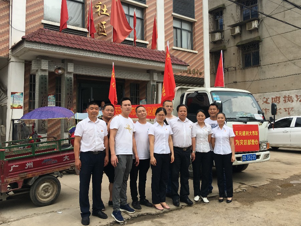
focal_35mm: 33
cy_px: 99
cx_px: 160
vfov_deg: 42.9
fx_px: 287
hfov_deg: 55.3
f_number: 2.2
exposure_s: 1/447
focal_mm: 4.15
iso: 25
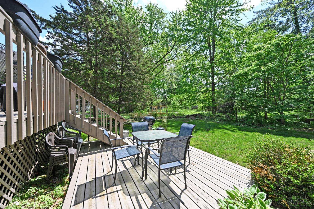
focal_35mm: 14
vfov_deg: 81.2
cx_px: 157
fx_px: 122
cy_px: 104
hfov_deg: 104.3
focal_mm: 14
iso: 100
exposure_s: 1/320
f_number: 6.3
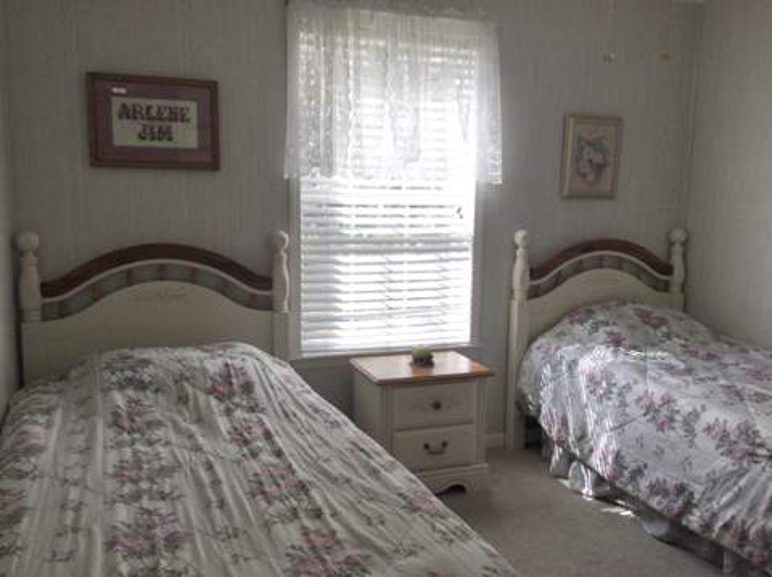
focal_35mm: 31
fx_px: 691
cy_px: 288
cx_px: 386
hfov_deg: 58.4
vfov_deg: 45.4
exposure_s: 1/184
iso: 25
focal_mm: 3.3
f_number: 2.4
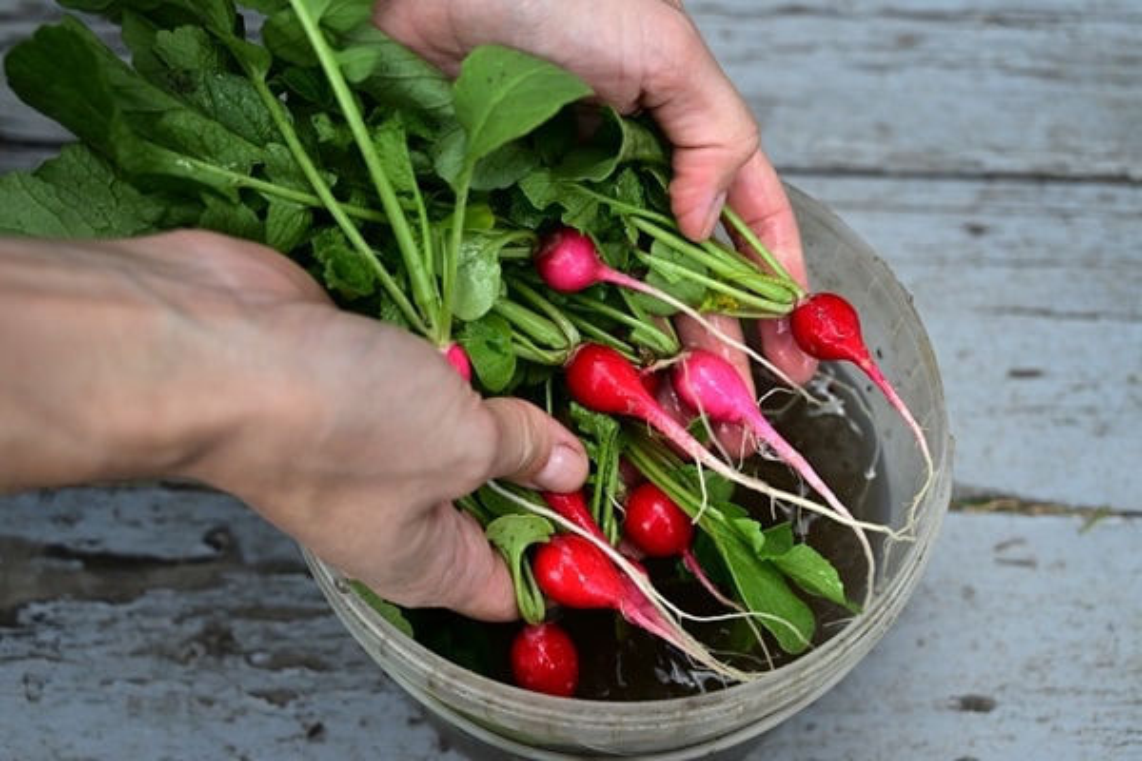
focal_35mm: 43
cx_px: 571
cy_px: 380
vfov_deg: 31.2
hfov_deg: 45.4
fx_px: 1364
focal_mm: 43
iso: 400
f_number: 4.5
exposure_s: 1/500
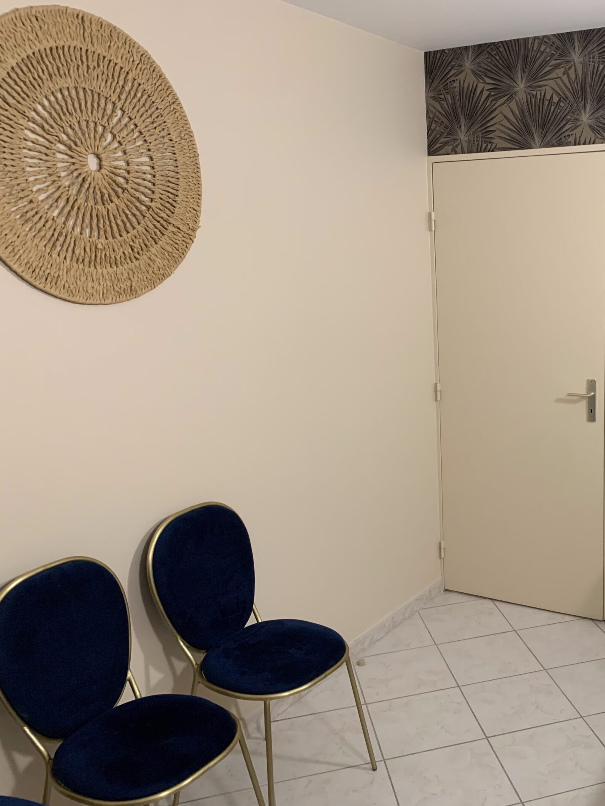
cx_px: 511
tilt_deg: -11.6
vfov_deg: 52.6
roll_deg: +1.2
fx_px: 816
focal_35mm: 35
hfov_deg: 38.6
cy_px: 406
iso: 400
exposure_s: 1/43
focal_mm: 4.25
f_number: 1.8
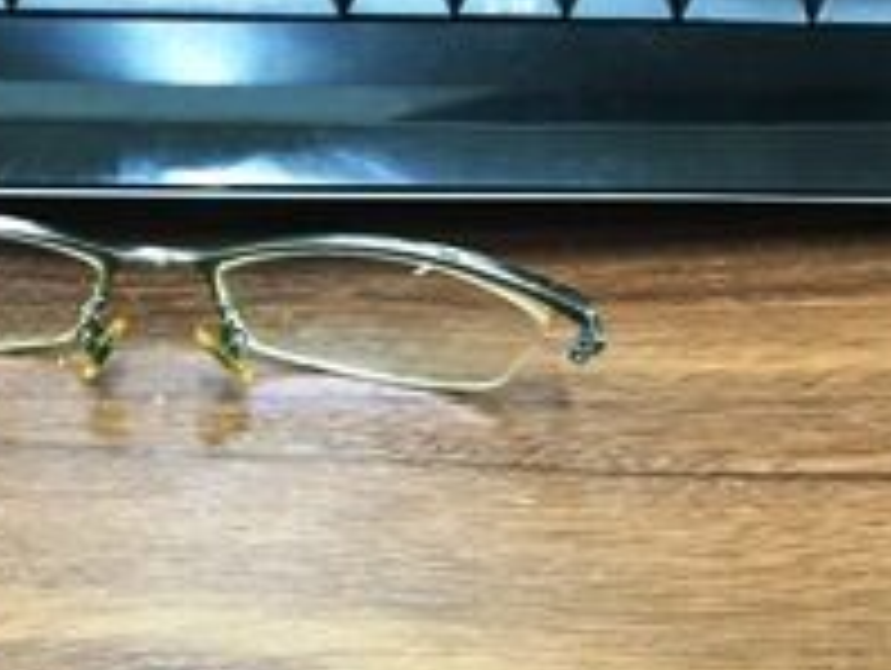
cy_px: 621
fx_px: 1520
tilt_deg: -55.0
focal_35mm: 59
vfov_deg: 24.1
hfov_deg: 32.3
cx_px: 263
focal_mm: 4.15
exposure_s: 1/15
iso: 200
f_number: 2.2
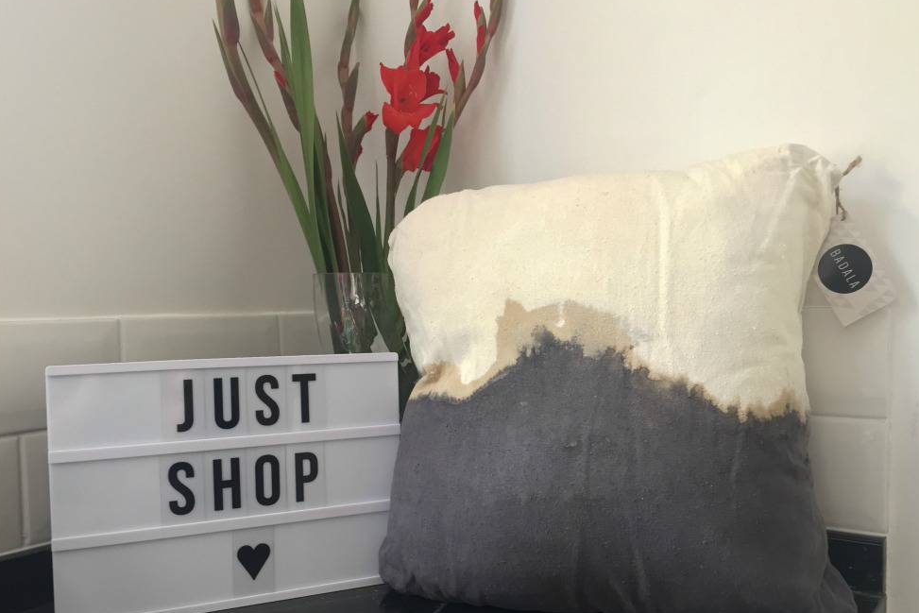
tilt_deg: -1.8
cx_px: 466
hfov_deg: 60.3
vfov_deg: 42.3
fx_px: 791
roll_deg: +0.4
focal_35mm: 31
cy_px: 342
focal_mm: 4.15
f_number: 2.2
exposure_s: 1/33
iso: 160
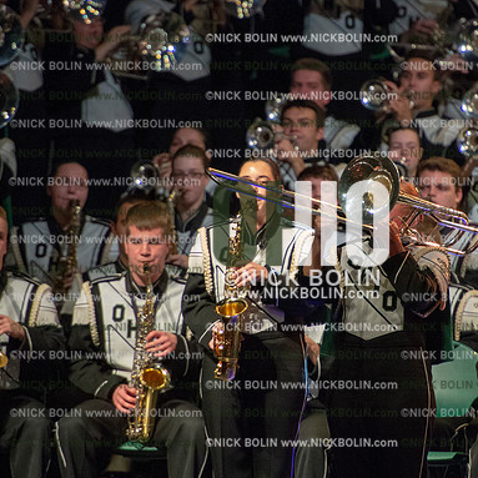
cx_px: 301
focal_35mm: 514
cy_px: 240
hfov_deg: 3.4
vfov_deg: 3.4
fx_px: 8030
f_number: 5.6
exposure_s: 1/250
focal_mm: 400
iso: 8000
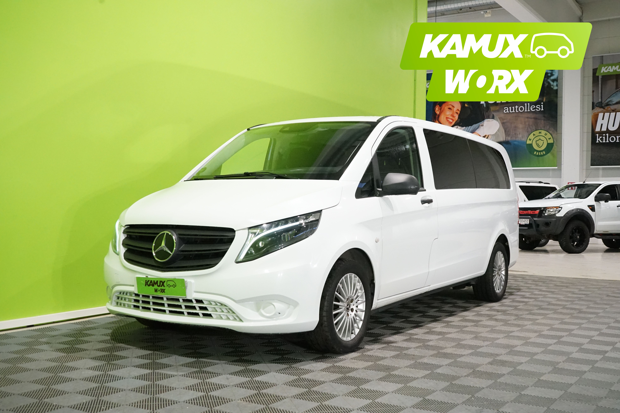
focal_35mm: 39
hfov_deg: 49.6
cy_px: 206
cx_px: 310
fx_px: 672
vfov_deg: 34.2
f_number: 8
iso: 6400
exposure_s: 1/125
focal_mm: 39
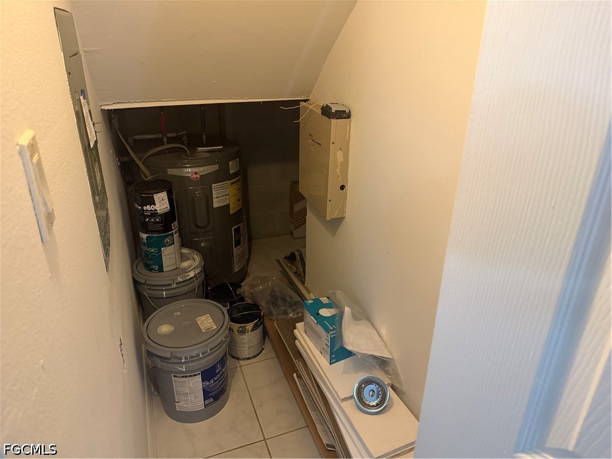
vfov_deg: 56.8
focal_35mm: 24
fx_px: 424
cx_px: 306
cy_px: 230
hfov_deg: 71.6
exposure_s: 1/60
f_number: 1.78
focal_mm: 6.76
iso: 400
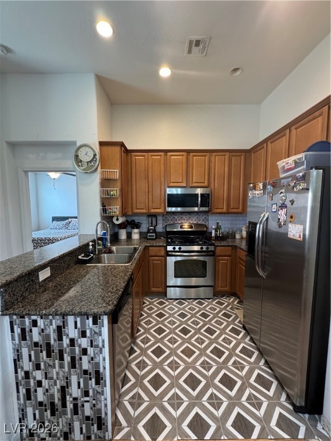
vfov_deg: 102.1
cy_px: 220
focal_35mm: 14
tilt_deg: -4.8
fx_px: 178
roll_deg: +0.4
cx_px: 166
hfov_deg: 85.7
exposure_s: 1/60
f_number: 2.2
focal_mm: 2.22
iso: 320
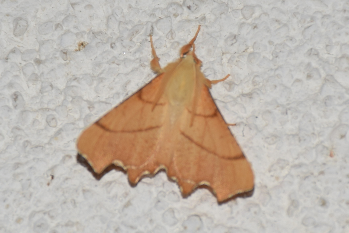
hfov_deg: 9.8
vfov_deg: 6.5
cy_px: 116
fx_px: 2036
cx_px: 174
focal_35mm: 210
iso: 100
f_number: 6.3
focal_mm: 140
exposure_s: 1/60
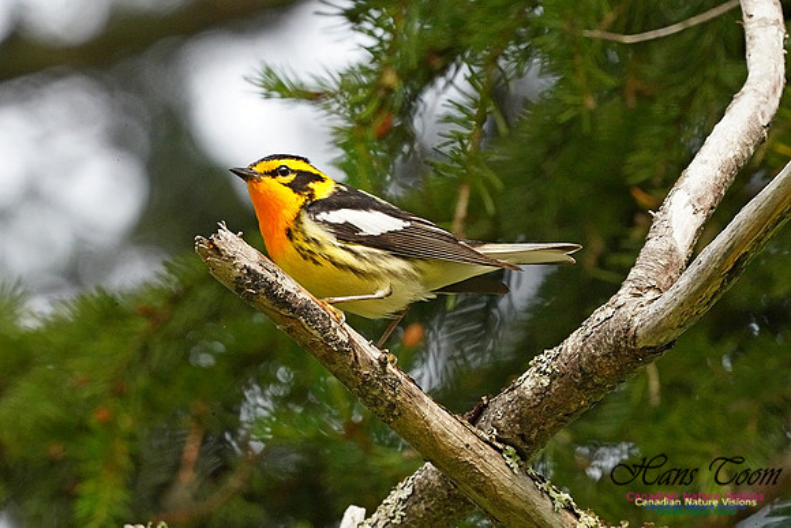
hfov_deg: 1.9
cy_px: 264
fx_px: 24042
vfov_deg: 1.3
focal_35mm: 1094
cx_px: 396
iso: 6400
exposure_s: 1/400
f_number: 22
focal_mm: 1094
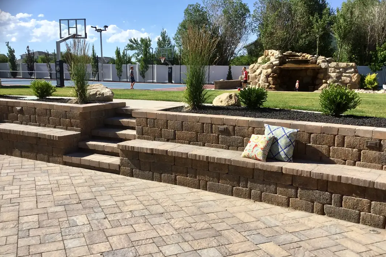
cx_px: 196
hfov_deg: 57.2
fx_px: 354
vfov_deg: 39.9
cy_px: 141
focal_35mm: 33
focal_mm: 3.3
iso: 25
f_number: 2.4
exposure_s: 1/1164
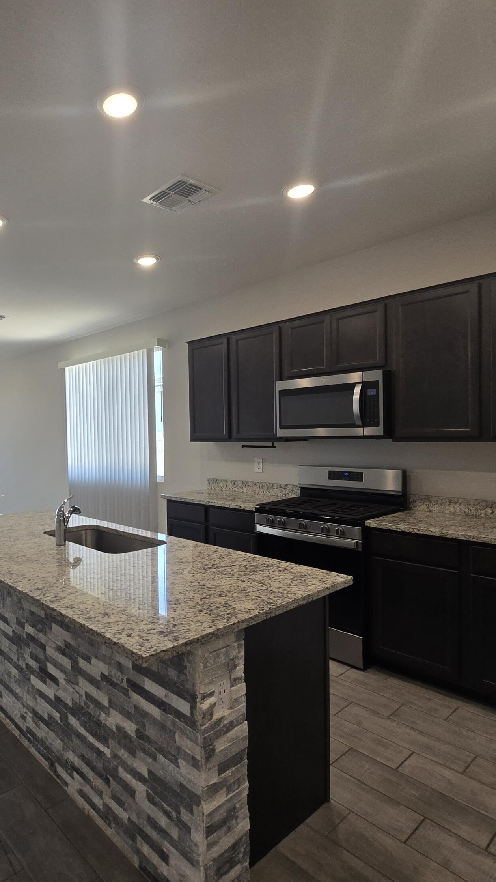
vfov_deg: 89.6
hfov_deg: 54.4
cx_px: 100
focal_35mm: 19
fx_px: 444
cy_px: 443
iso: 80
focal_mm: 2.2
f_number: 2.2
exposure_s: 1/120
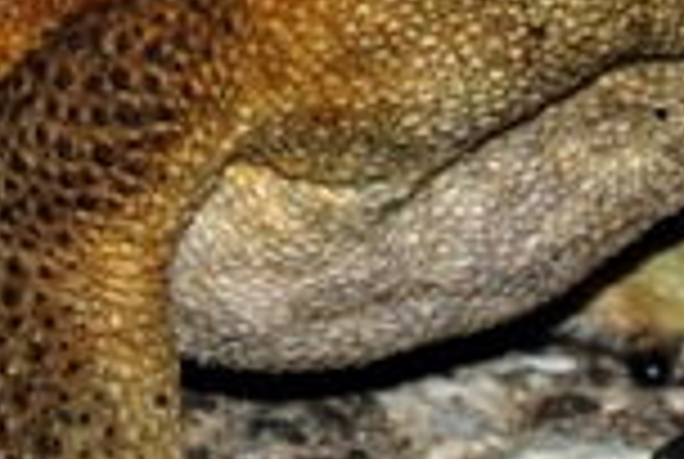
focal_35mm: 740
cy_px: -153
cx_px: 824
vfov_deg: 1.9
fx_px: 14087
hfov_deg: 2.8
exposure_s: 1/60
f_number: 5.6
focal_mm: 100
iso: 200
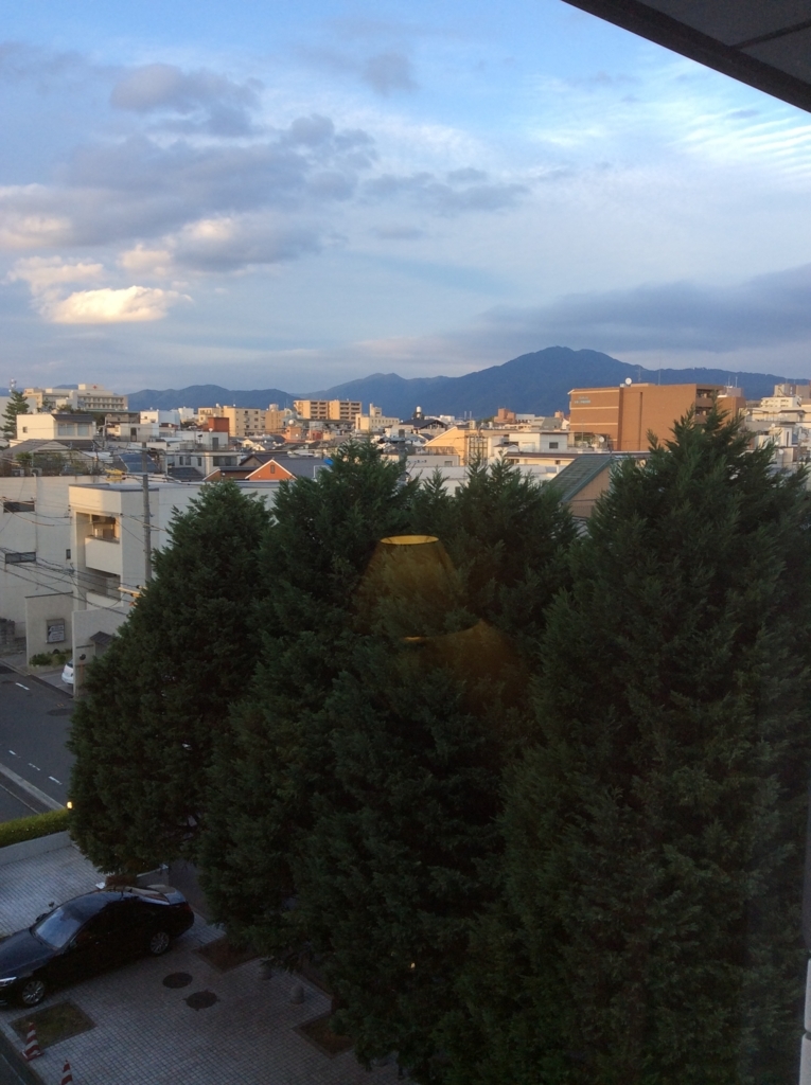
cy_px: 542
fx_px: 1002
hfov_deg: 44.1
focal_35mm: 32
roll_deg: -1.0
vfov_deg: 56.9
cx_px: 406
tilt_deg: -8.8
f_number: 2.4
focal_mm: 3.3
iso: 32
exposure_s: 1/151
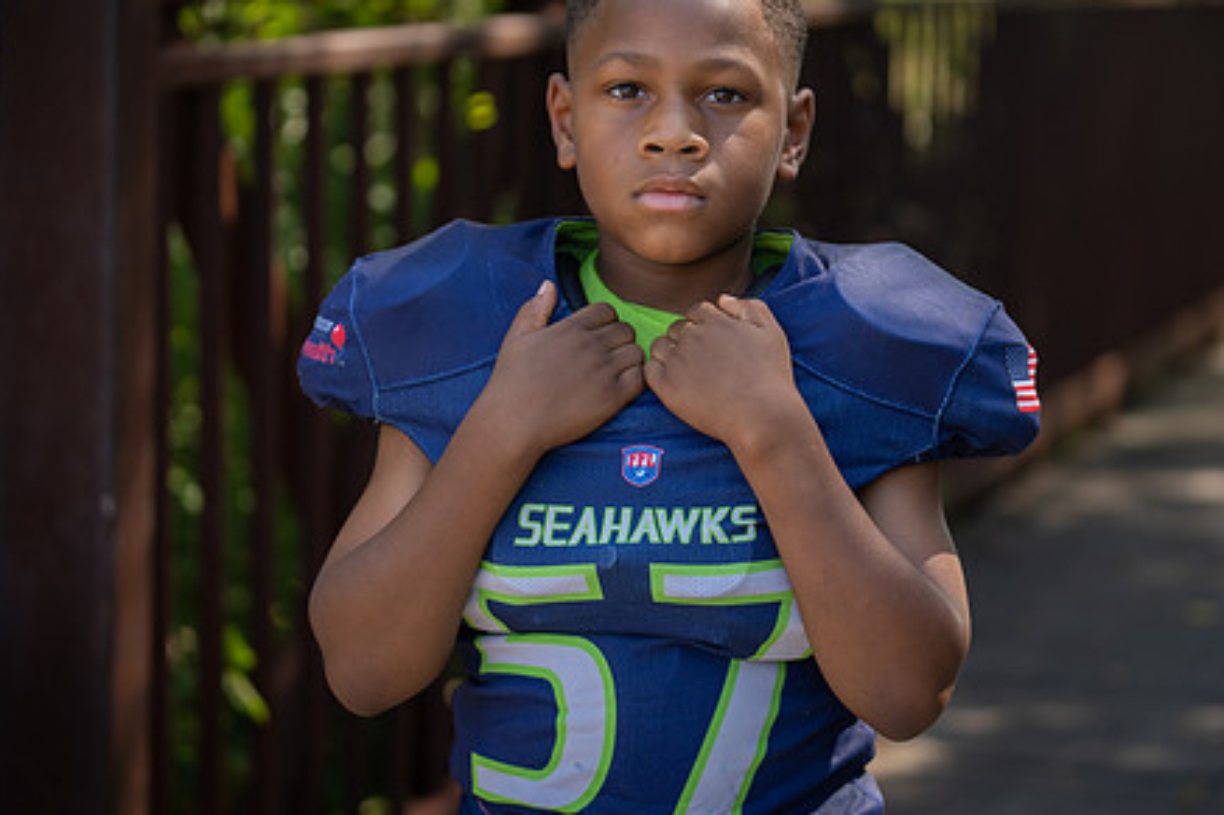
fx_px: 3161
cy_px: 335
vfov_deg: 14.7
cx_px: 717
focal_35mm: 93
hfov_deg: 21.9
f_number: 2.8
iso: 125
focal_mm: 70
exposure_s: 1/400
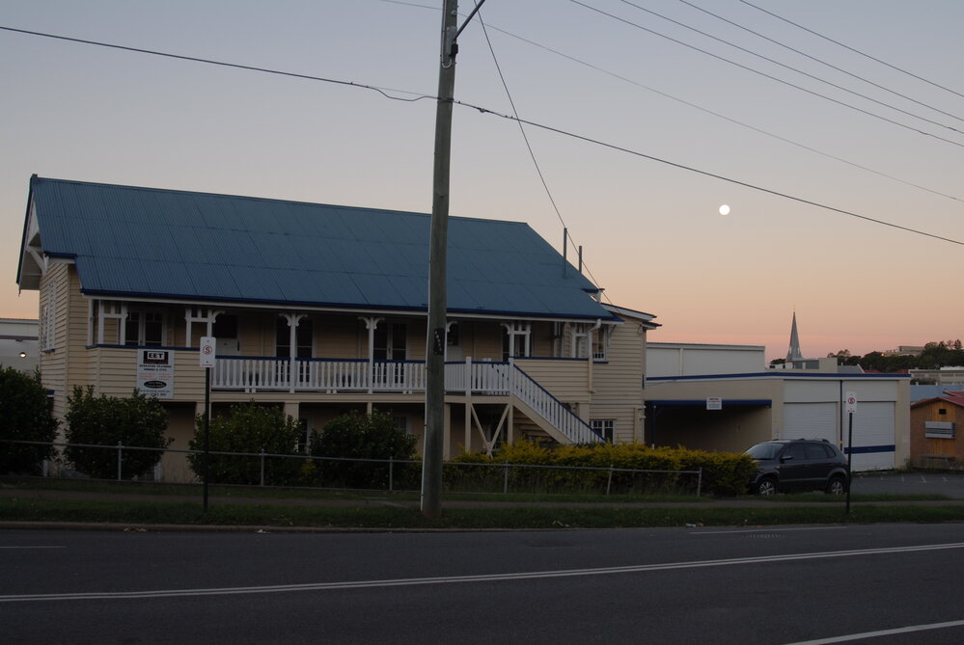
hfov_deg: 53.1
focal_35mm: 36
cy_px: 322
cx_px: 482
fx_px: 965
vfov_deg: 37.0
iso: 100
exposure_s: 1/8
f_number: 11
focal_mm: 24
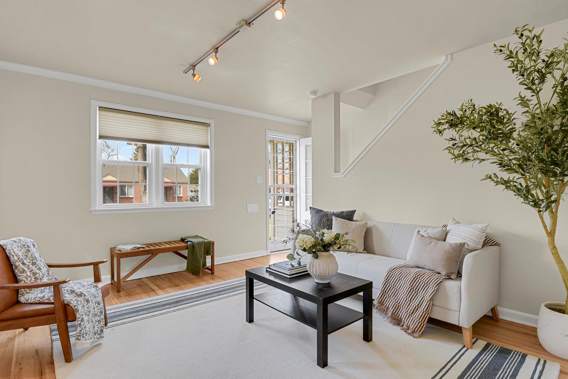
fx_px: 284
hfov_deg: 90.0
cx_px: 283
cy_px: 192
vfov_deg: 67.4
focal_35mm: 18
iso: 250
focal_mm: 17
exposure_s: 1.3
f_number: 8
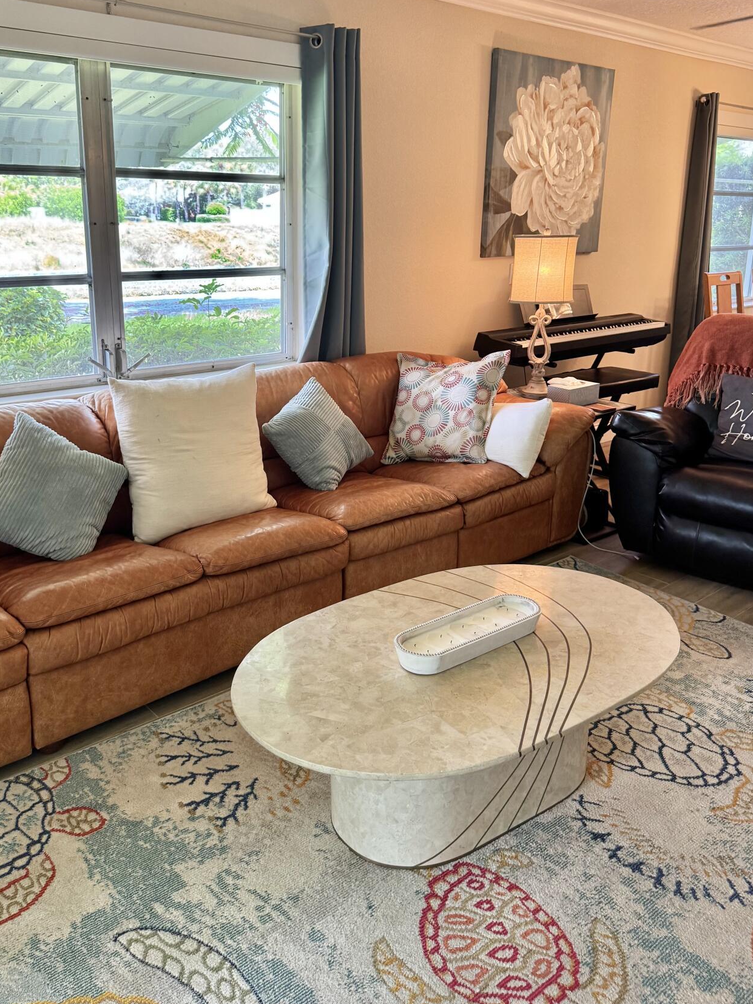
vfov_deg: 61.4
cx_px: 327
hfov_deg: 48.1
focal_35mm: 29
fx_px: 841
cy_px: 436
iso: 200
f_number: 1.78
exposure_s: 1/120
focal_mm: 6.76
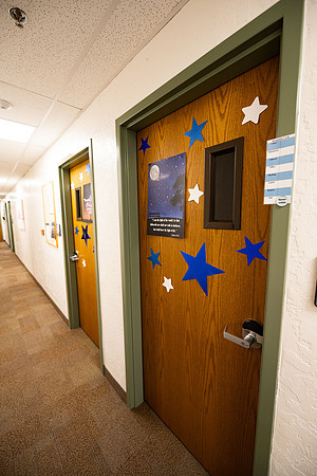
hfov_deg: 81.2
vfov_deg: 104.3
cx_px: 158
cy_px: 238
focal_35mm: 14
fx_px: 185
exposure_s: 1/200
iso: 640
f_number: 2.8
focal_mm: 14
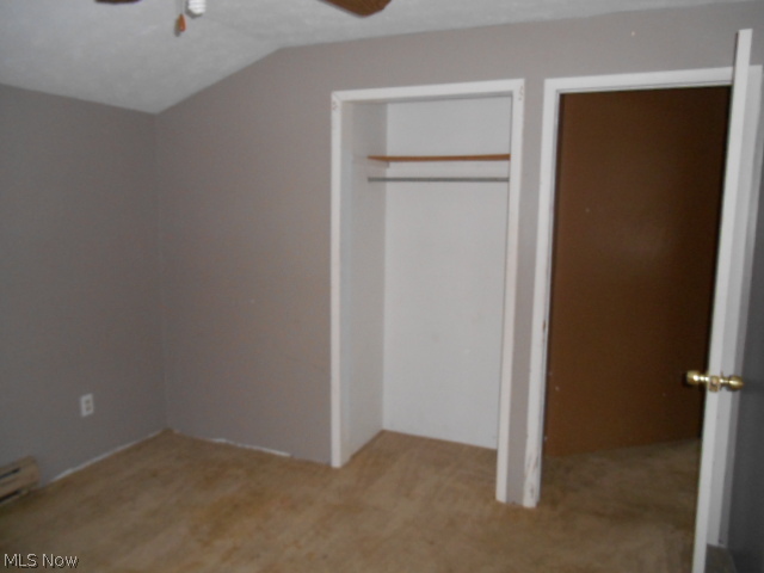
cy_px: 286
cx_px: 382
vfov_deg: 53.1
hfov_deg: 67.3
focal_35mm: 26
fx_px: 574
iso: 320
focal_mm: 4.7
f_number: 3.4
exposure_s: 1/25
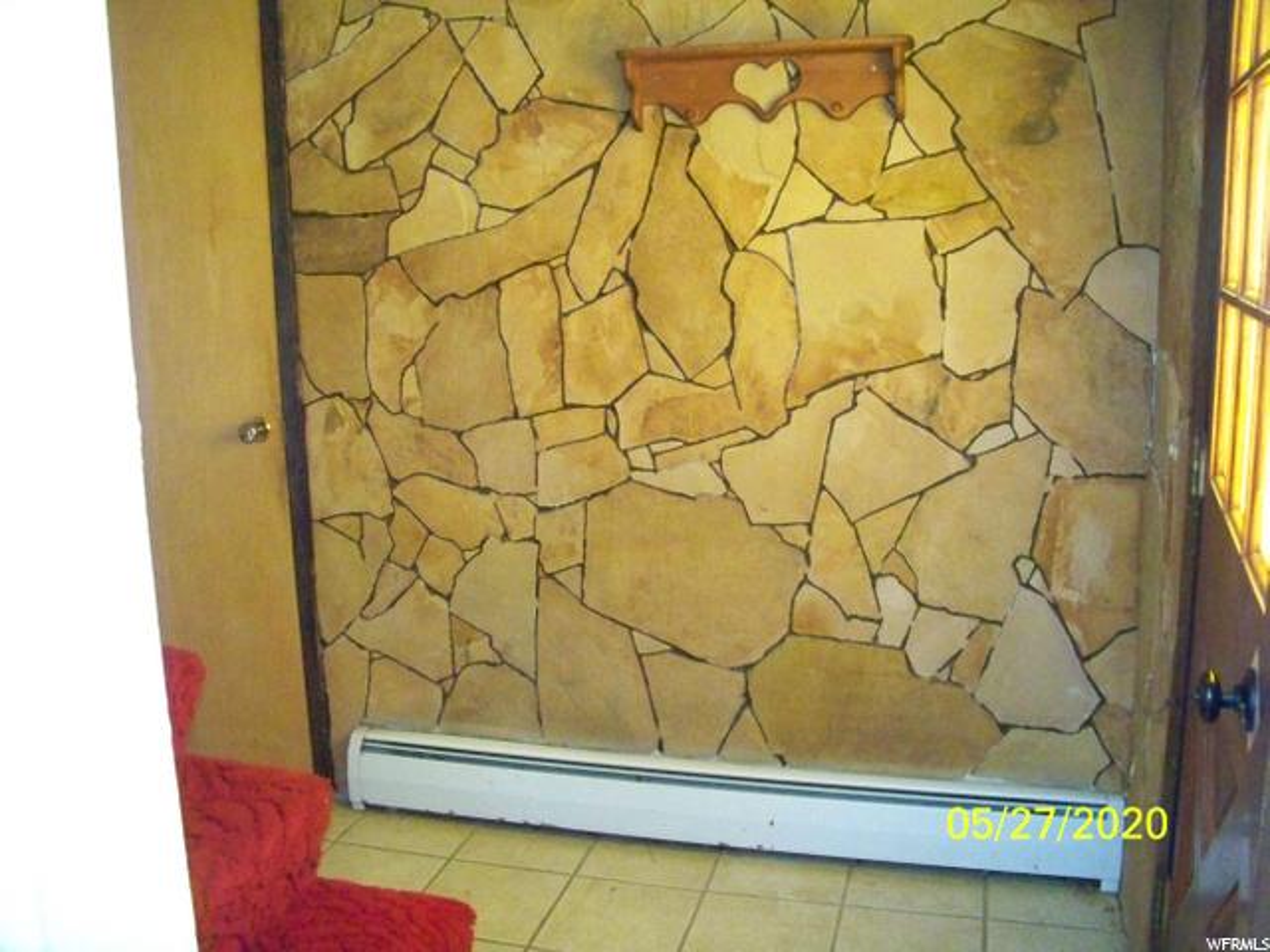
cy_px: 476
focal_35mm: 33
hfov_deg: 55.4
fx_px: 1211
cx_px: 635
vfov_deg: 42.9
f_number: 2.8
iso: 1600
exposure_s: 1/30
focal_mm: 5.85
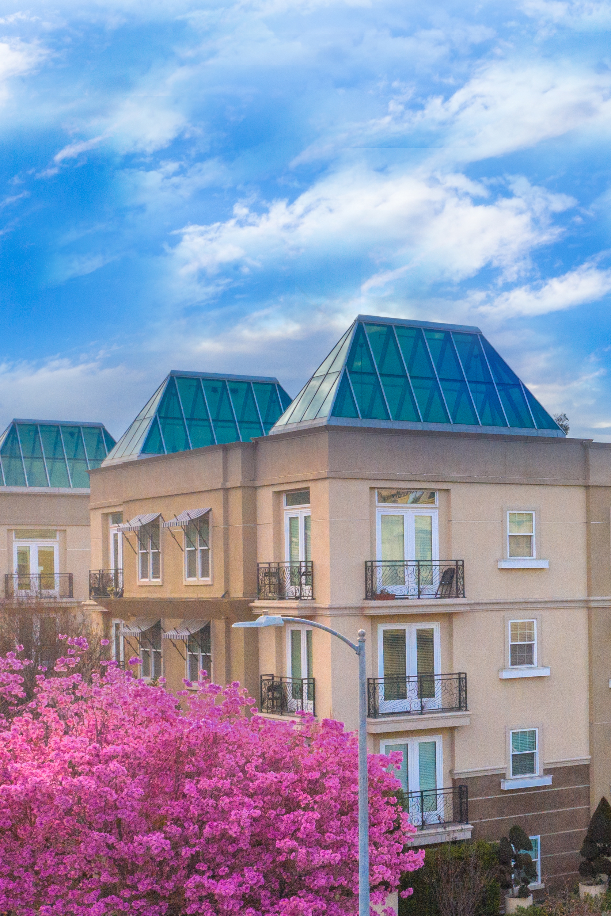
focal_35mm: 61
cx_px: 809
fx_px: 1553
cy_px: 559
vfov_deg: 32.8
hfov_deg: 20.2
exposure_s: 1/500
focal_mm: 10.26
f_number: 6.3
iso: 100
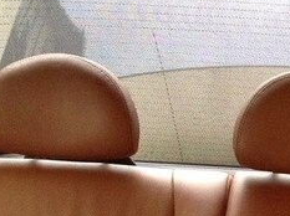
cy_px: 248
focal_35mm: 99
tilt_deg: -7.1
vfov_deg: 14.5
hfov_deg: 19.1
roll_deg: -2.4
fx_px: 828
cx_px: 319
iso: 500
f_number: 2.4
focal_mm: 4.28
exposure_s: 1/15
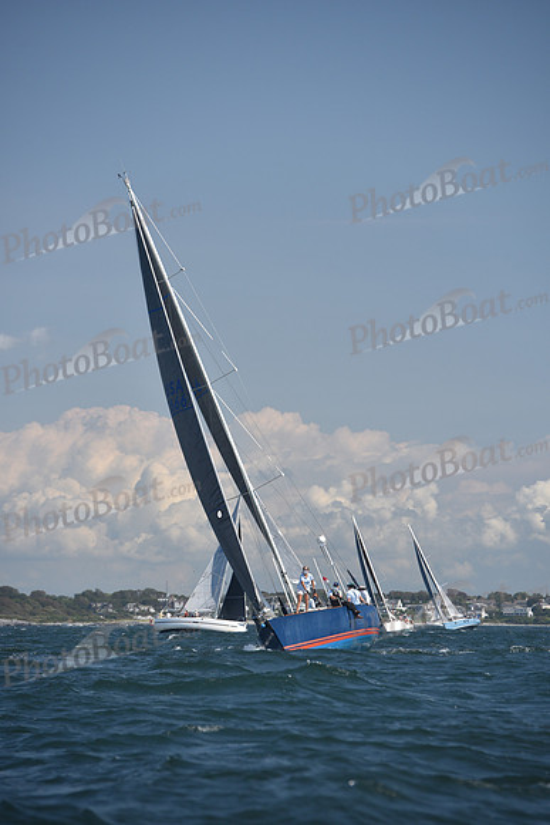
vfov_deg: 11.4
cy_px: 412
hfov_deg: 7.6
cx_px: 275
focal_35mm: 180
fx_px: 4122
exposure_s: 1/1000
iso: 250
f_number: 5
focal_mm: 180
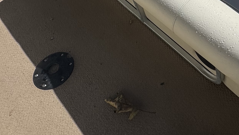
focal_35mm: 49
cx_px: 214
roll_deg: -2.1
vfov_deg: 21.0
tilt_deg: -40.9
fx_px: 311
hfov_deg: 39.1
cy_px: -63
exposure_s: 1/3906
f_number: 2.2
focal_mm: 2.22
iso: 40
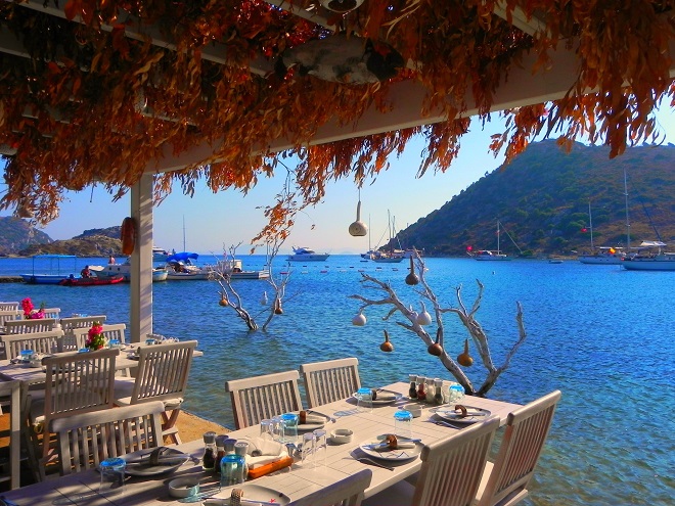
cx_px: 338
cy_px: 253
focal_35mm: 29
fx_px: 565
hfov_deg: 61.7
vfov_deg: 48.2
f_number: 8
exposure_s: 1/483
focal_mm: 5.2
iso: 160
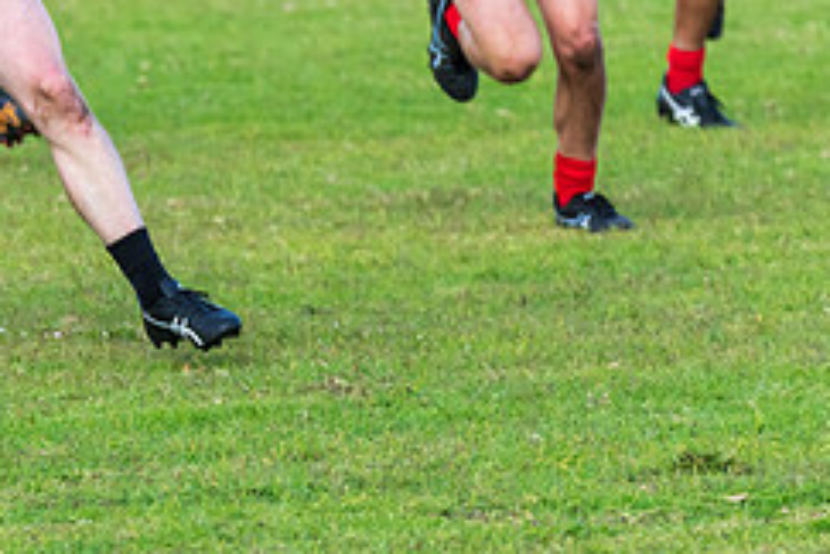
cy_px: -56
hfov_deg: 3.0
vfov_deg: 2.0
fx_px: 15838
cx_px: -140
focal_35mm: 687
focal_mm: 280
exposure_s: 1/1250
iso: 800
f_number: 5.6
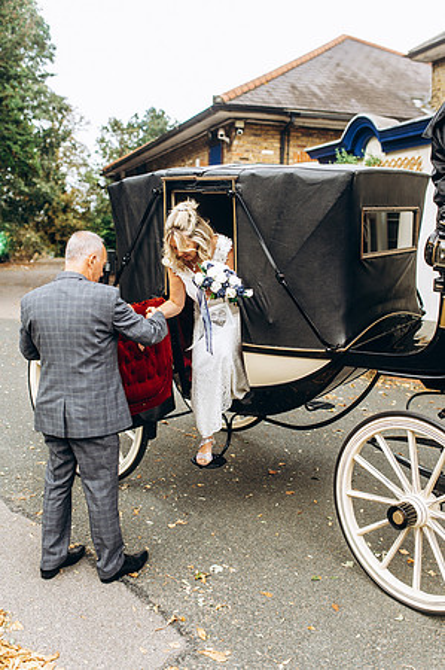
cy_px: 335
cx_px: 222
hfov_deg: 37.8
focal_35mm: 35
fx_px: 650
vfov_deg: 54.5
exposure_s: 1/160
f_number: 2.8
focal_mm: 35
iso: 100
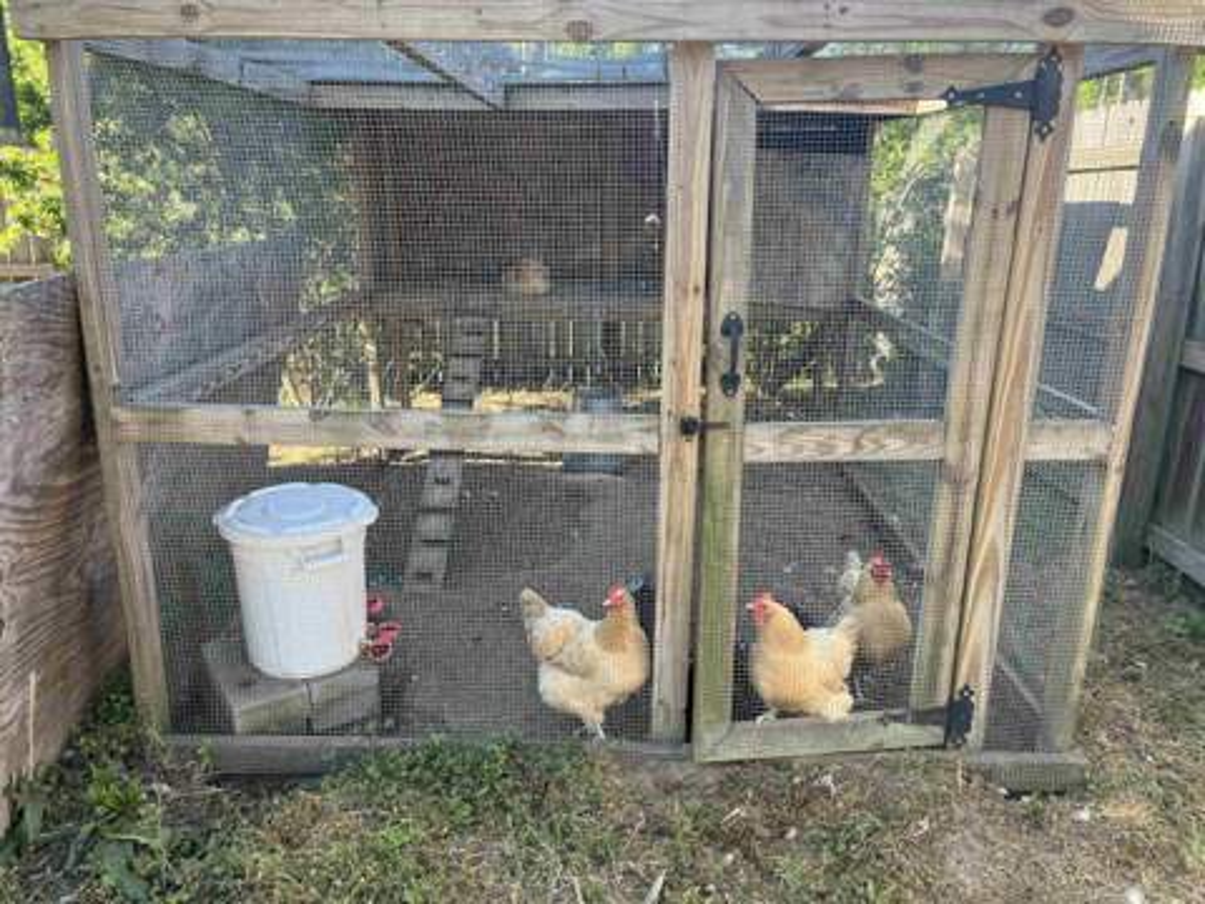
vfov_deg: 53.1
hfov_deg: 67.3
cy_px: 452
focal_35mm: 26
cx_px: 602
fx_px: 905
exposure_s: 1/198
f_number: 1.6
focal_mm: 5.1
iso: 40
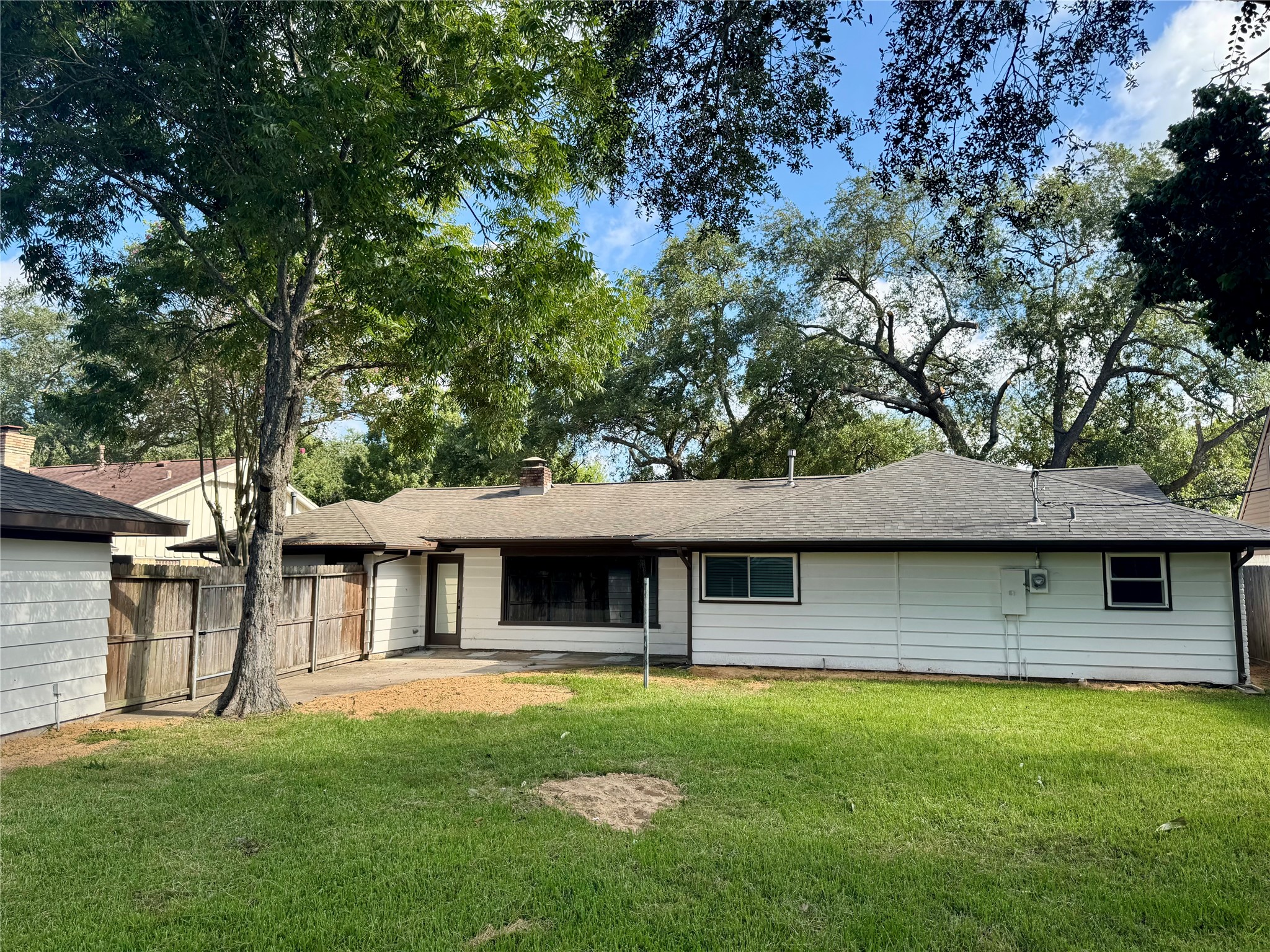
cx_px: 635
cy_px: 476
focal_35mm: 24
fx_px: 881
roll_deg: +0.8
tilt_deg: +7.8
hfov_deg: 71.6
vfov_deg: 56.8
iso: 80
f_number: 1.78
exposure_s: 1/1193
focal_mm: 6.76
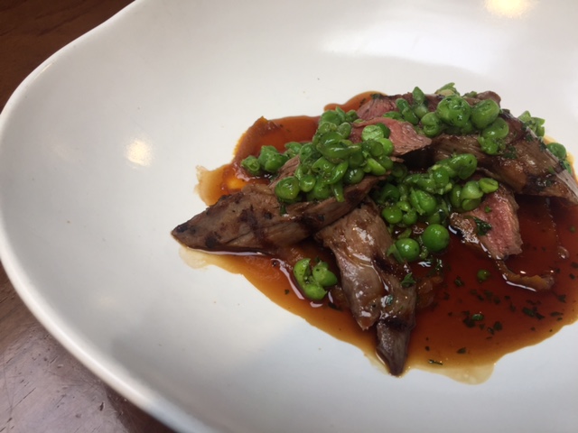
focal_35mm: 29
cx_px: 289
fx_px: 484
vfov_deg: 48.2
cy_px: 216
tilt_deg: -50.9
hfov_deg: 61.7
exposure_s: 1/50
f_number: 2.2
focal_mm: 4.15
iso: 40
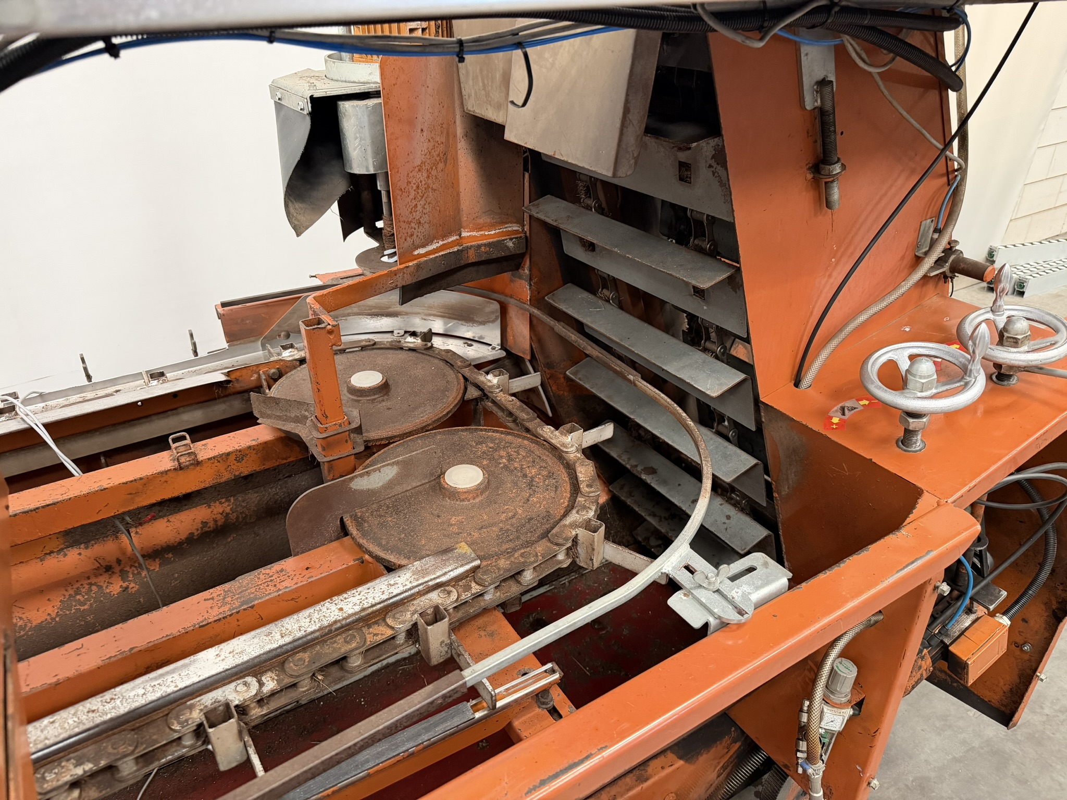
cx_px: 534
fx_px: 740
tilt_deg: -29.5
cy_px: 400
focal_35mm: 24
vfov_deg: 56.8
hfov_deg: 71.6
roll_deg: +1.6
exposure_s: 1/60
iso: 500
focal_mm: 6.76
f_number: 1.78
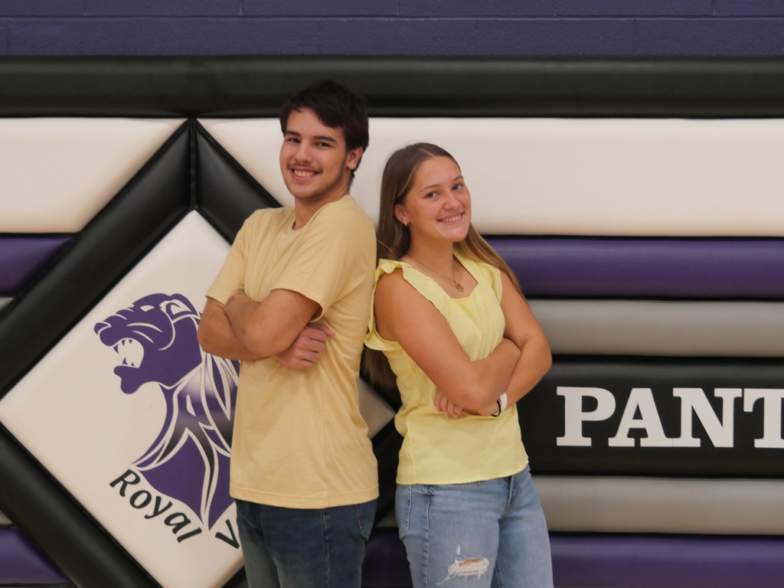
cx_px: 392
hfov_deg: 33.2
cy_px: 294
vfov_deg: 25.2
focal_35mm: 58
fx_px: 1314
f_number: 4.9
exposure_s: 1/60
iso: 1600
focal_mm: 29
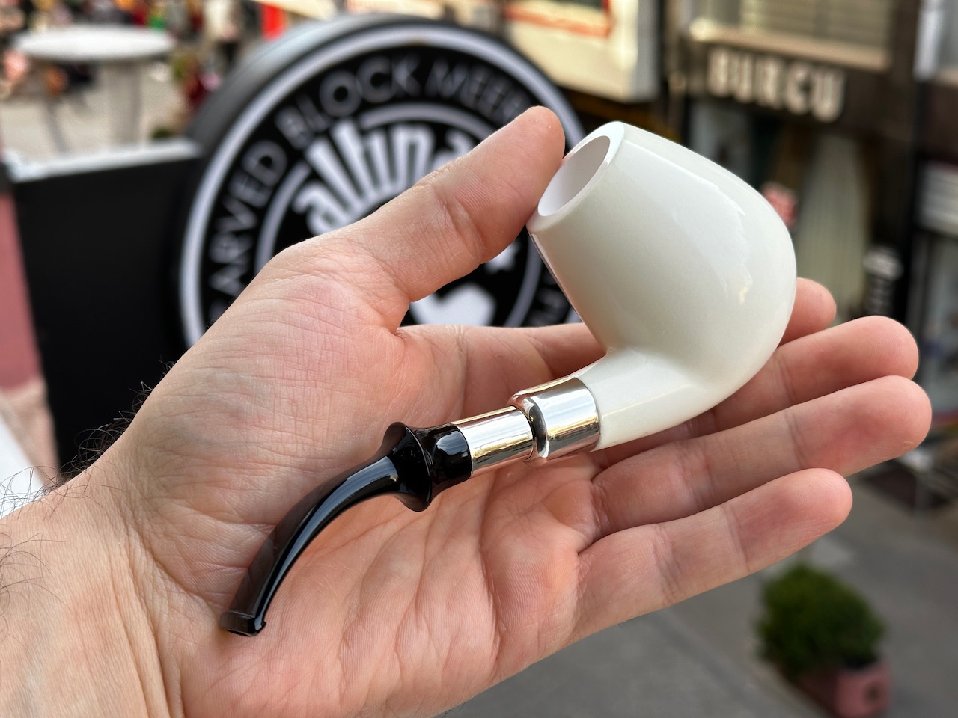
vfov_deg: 30.3
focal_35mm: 48
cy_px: 359
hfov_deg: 39.7
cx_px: 479
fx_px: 1328
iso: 64
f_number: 1.78
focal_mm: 6.86
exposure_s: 1/404
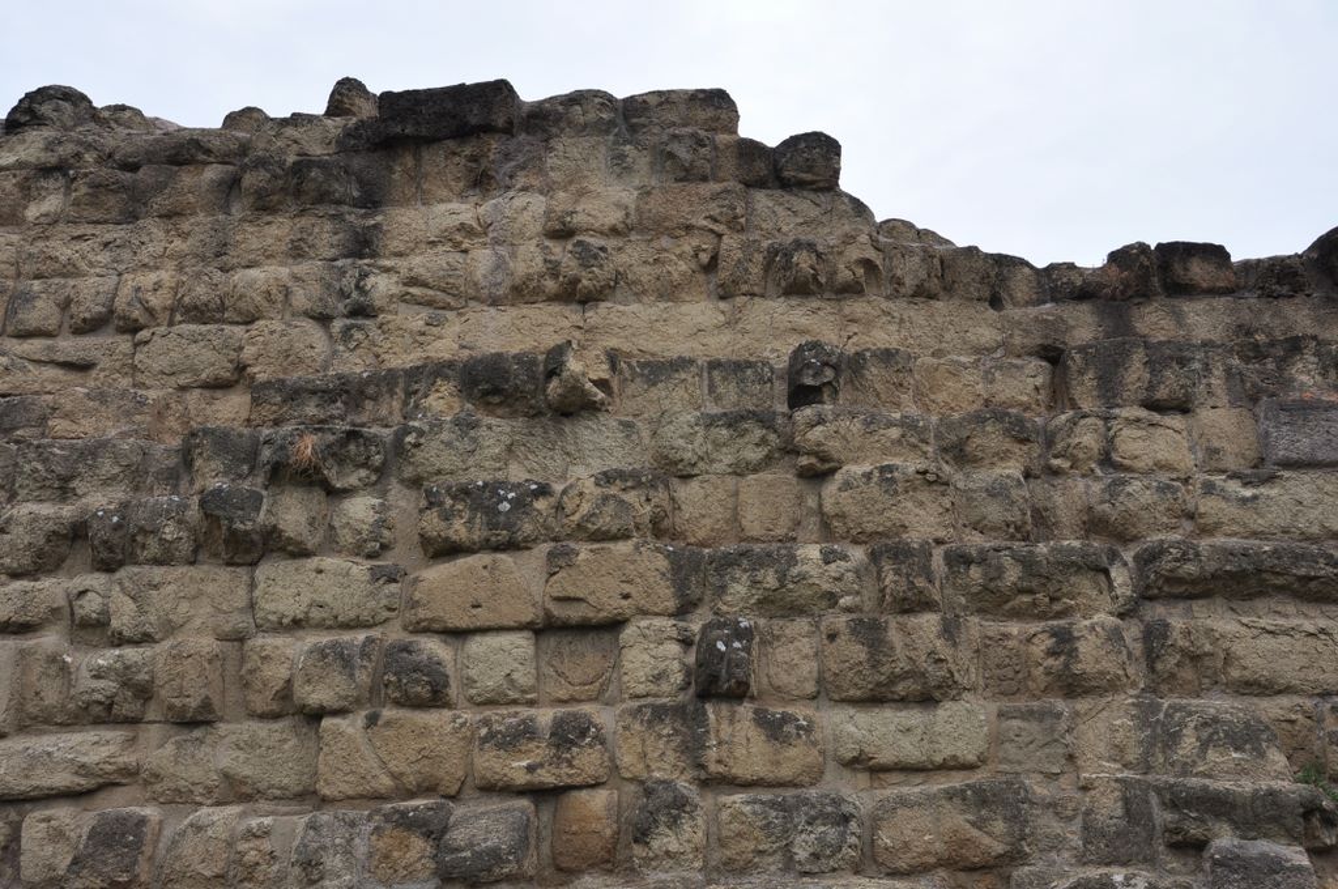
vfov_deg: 39.9
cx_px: 669
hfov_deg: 57.3
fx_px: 1225
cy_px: 444
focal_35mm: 33
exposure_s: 1/125
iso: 200
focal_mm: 22
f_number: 9
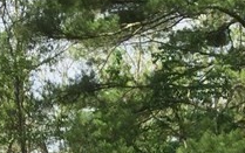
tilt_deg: -3.3
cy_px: 405
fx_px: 1076
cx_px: 135
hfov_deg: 13.0
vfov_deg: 7.5
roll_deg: -0.2
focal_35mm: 161
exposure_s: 1/539
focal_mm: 3.3
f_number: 2.4
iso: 25
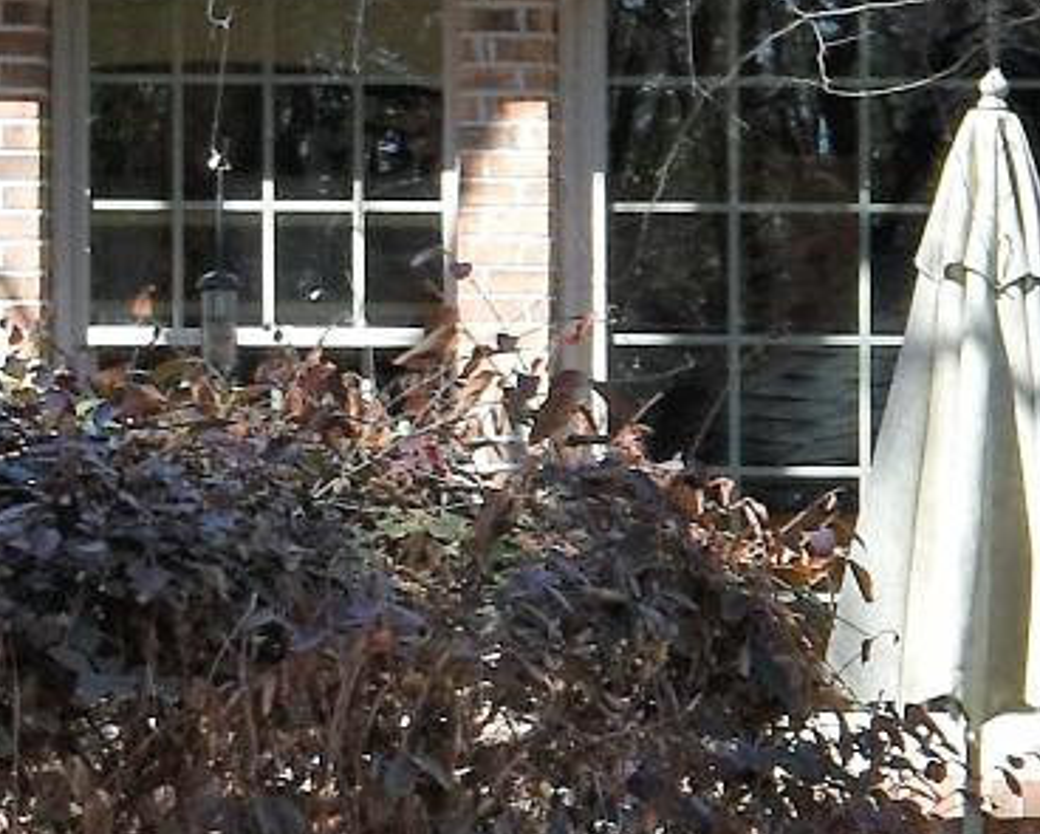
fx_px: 7418
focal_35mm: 241
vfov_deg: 6.4
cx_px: 3267
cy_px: 1001
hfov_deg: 7.1
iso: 200
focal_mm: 21
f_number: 8
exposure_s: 1/250
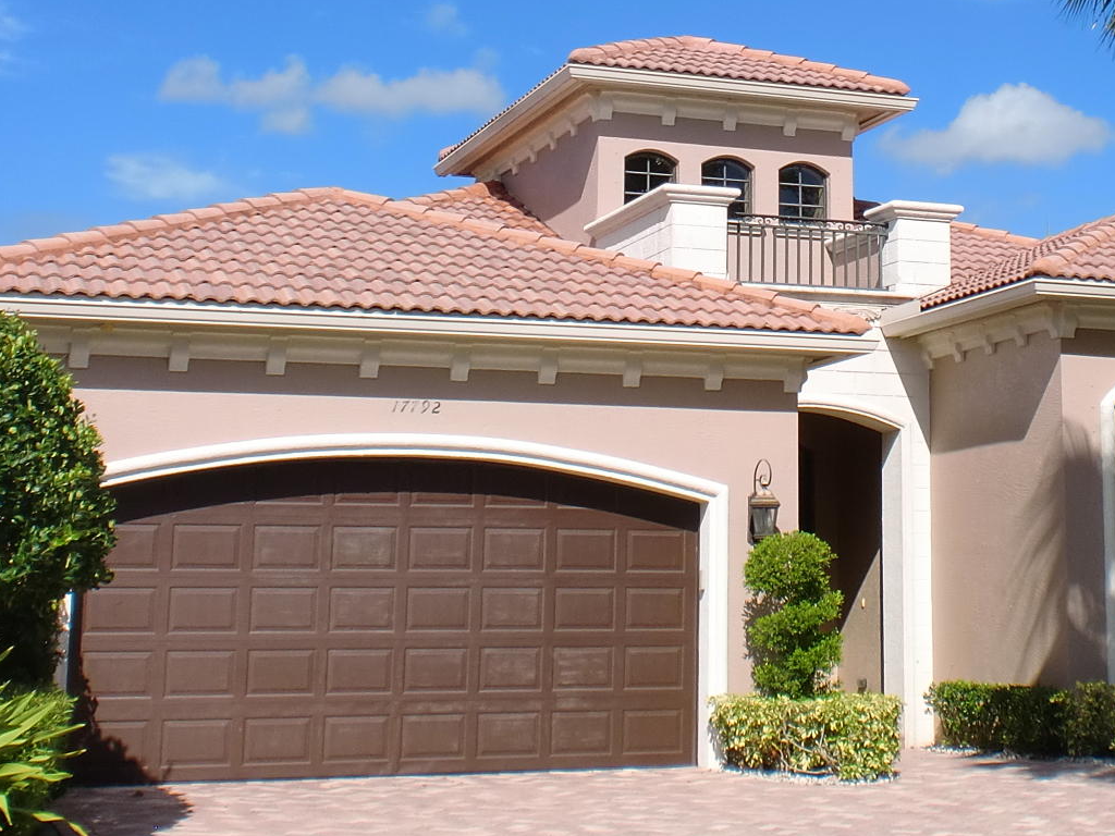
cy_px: 179
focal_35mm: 70
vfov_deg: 20.8
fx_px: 2255
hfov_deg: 27.3
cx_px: 884
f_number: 5.6
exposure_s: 1/400
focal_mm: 6.3
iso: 64
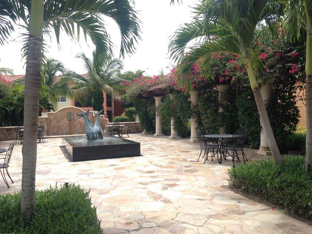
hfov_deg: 54.0
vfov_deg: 41.8
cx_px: 152
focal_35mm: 34
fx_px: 306
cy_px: 117
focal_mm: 4.12
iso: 50
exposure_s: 1/763
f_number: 2.4
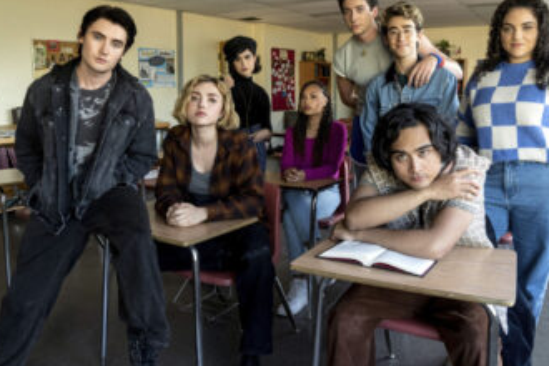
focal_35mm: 28
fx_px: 427
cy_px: 157
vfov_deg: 46.3
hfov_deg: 65.5
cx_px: 270
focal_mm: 24
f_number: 8
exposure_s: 1/50
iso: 1250
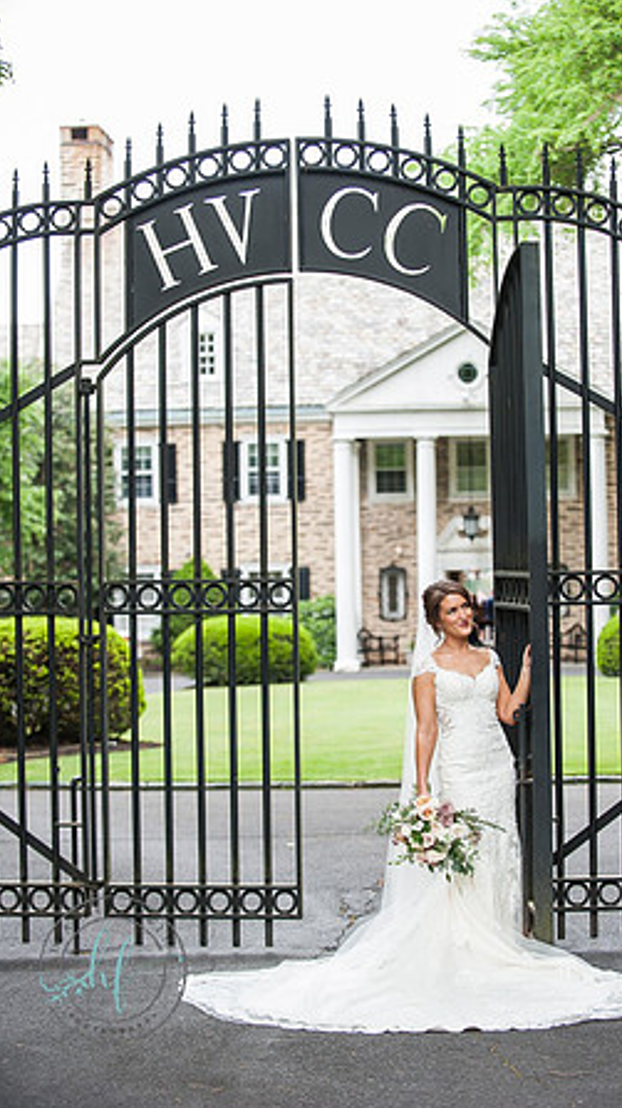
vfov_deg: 26.9
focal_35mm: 79
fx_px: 2319
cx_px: 351
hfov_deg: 15.3
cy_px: 555
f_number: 0.92
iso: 800
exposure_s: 1.04
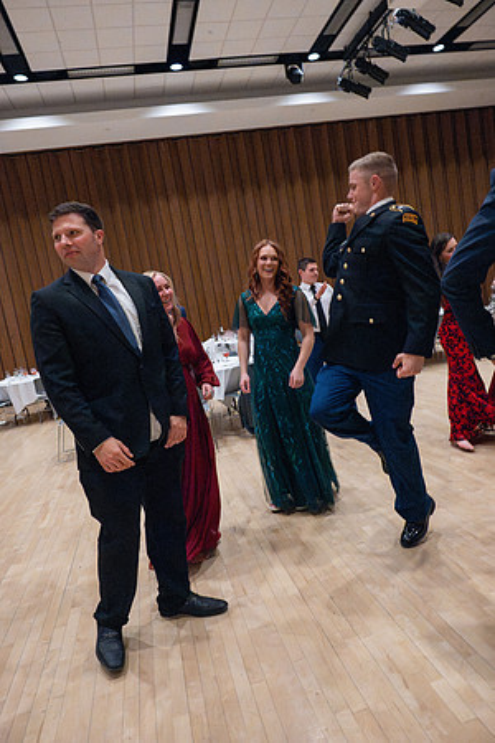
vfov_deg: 73.7
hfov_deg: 53.1
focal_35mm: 24
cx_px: 248
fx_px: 495
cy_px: 372
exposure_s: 1/400
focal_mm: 24
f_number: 3.5
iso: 20000
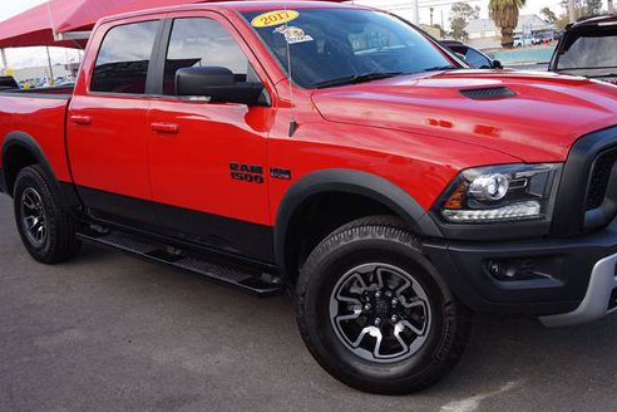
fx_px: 668
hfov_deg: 49.5
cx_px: 340
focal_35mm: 39
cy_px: 181
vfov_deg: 34.2
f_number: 5.6
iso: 100
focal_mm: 20
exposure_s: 1/80
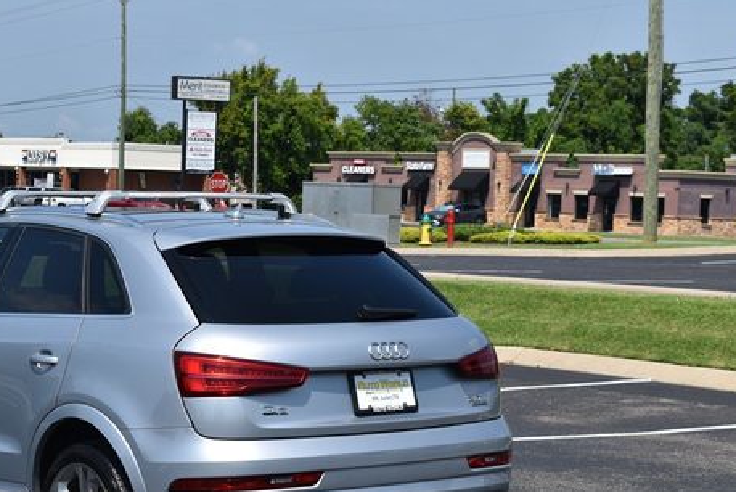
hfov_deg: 23.0
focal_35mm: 88
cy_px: 287
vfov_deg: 15.5
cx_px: 239
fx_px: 1800
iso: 100
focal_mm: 42
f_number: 9
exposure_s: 1/320
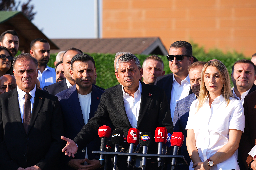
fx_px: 1038
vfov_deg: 9.4
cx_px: 128
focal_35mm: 146
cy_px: 85
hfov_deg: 14.1
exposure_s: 1/640
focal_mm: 146
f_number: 4.5
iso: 125
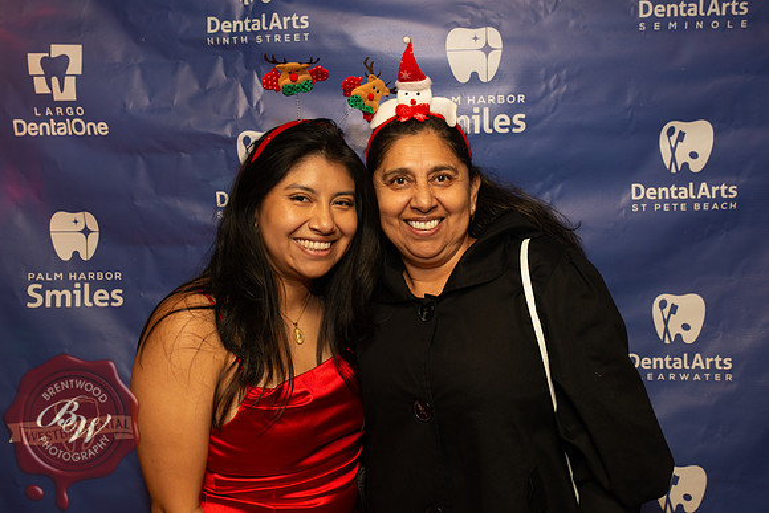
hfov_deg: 54.4
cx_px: 384
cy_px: 256
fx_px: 748
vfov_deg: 37.9
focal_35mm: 35
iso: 640
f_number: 6.3
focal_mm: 35
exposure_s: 1/8
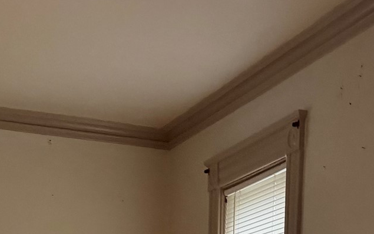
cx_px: 182
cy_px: 523
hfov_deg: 25.2
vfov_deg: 13.0
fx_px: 836
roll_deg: -2.4
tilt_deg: -11.5
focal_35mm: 82
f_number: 1.78
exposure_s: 1/40
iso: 1000
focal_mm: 6.76
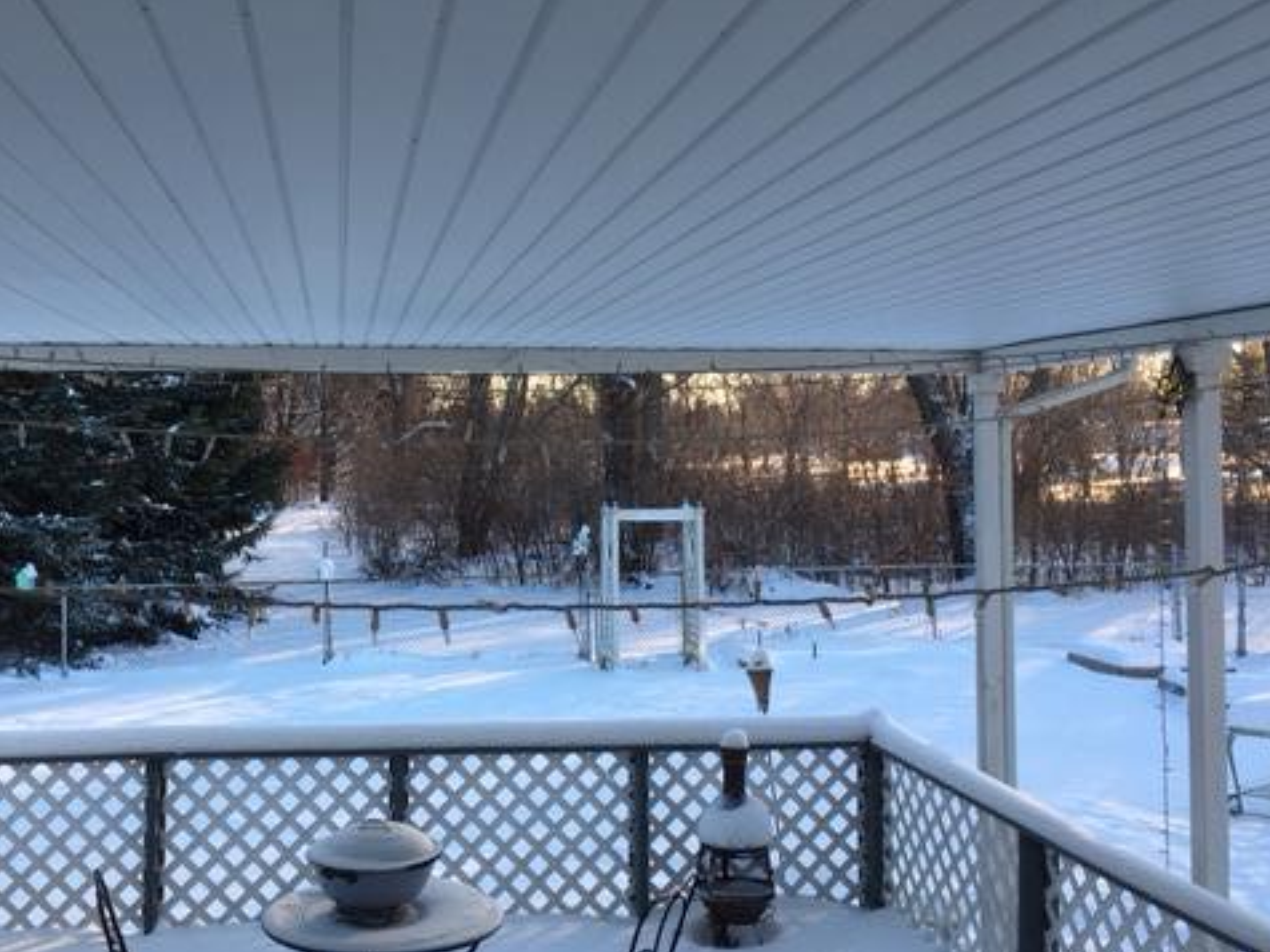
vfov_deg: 36.8
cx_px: 507
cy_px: 416
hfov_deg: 47.6
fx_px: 1431
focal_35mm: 39
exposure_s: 1/159
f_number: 2.2
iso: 25
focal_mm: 4.15
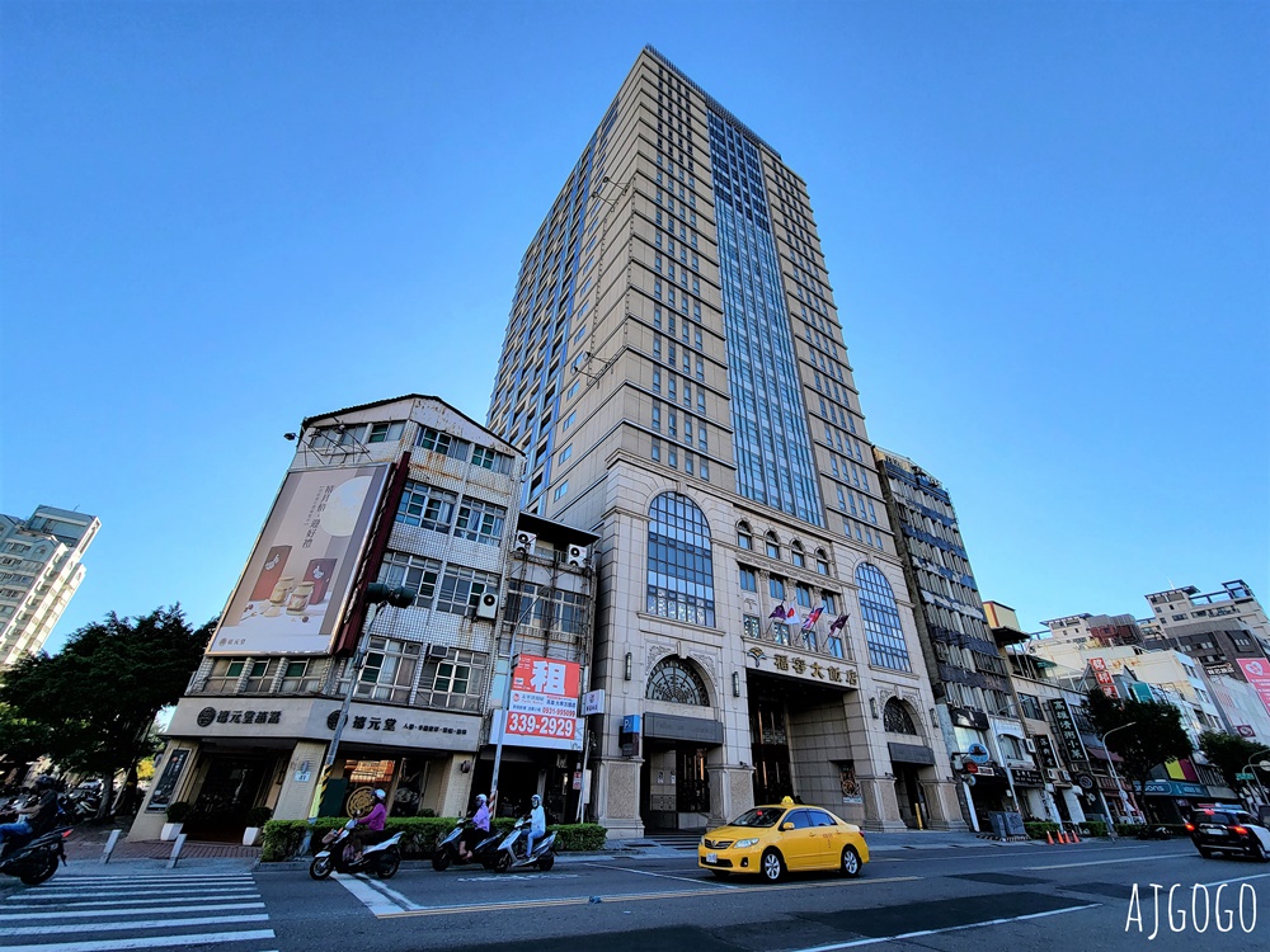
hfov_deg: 106.2
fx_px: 477
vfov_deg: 89.9
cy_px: 476
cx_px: 635
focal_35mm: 13
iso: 50
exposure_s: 1/659
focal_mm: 2.2
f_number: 2.2
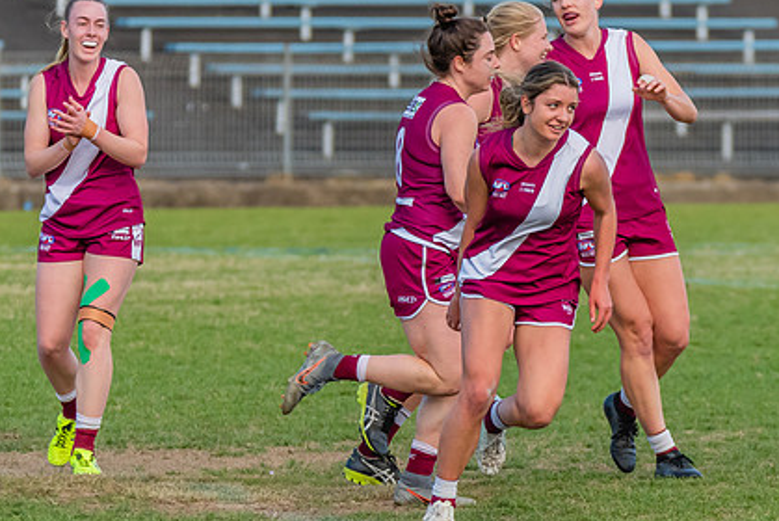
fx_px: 15569
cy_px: 362
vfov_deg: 1.9
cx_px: 450
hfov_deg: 2.9
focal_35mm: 719
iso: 1400
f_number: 5.6
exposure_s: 1/1600
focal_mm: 300
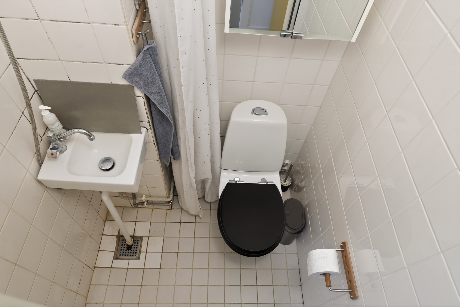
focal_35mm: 20
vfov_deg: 61.9
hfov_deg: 84.0
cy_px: 154
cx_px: 230
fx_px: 256
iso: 400
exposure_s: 1/2.5
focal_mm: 20
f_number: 8
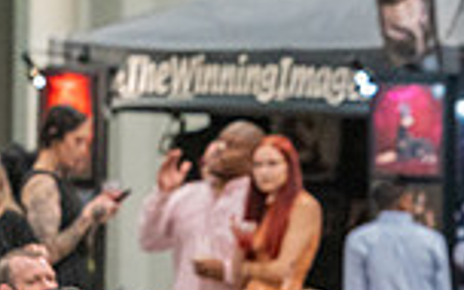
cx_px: 821
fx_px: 9813
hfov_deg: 2.7
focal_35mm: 776
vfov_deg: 1.7
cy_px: 484
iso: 6400
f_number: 2.8
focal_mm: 200
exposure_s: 1/250
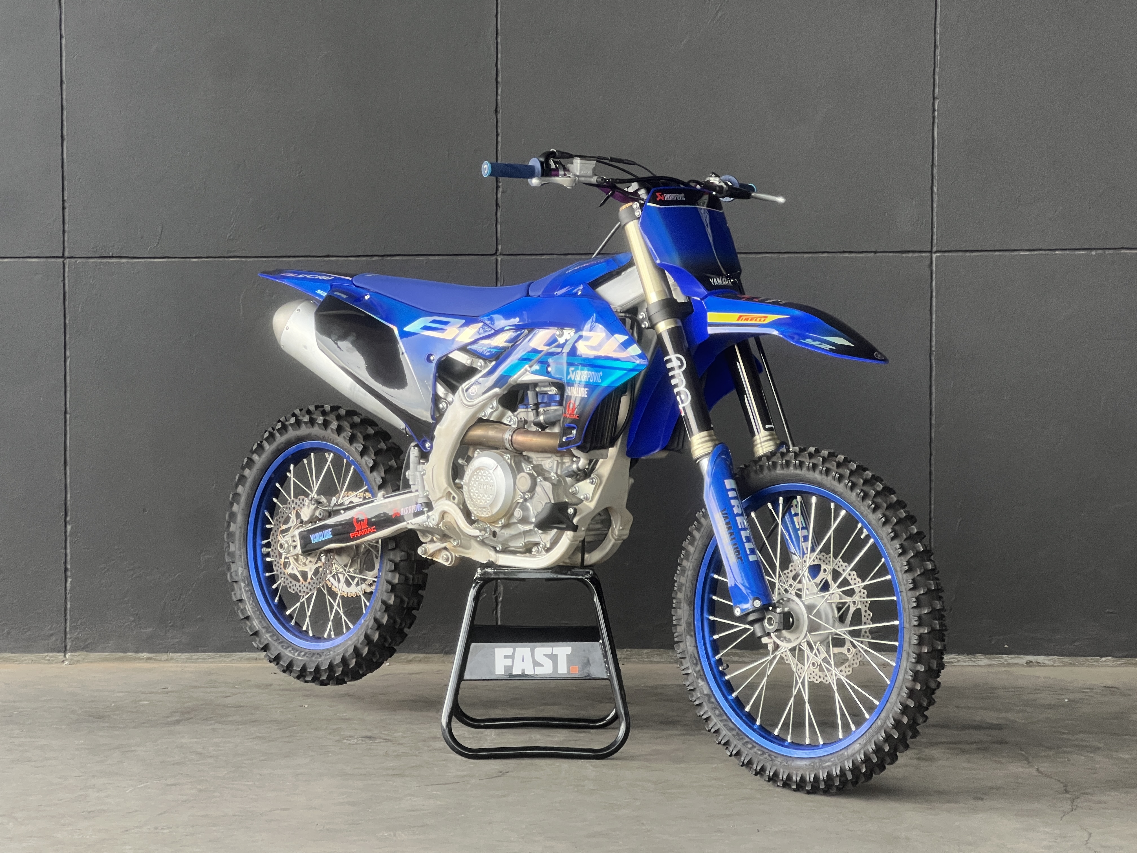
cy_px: 426
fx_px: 2529
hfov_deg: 25.3
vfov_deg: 19.1
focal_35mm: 77
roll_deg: -0.2
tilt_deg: -2.6
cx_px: 568
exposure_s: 1/99
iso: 125
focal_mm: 9
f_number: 2.8
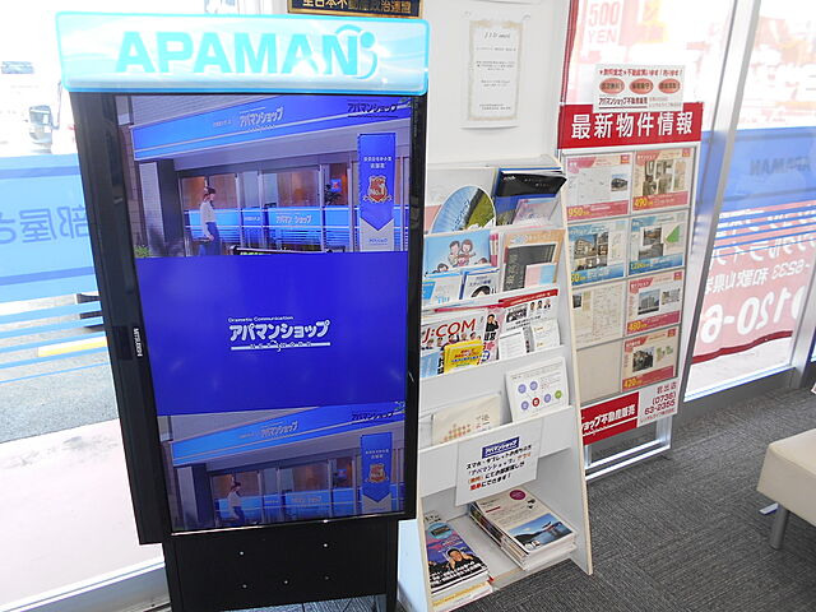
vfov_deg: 53.1
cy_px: 306
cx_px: 408
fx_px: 613
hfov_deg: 67.3
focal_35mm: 26
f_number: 3.2
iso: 80
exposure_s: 1/30
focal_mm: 4.6
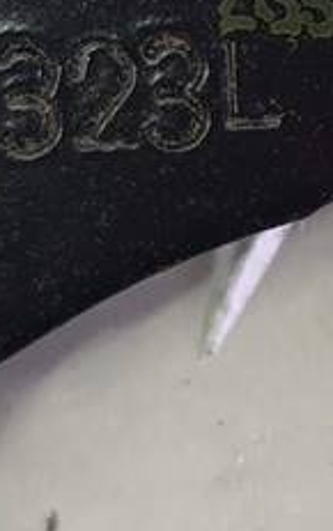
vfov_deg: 16.9
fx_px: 1766
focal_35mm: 122
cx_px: 448
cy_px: 94
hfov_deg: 10.5
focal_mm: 4.2
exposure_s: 1/100
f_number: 1.7
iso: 80
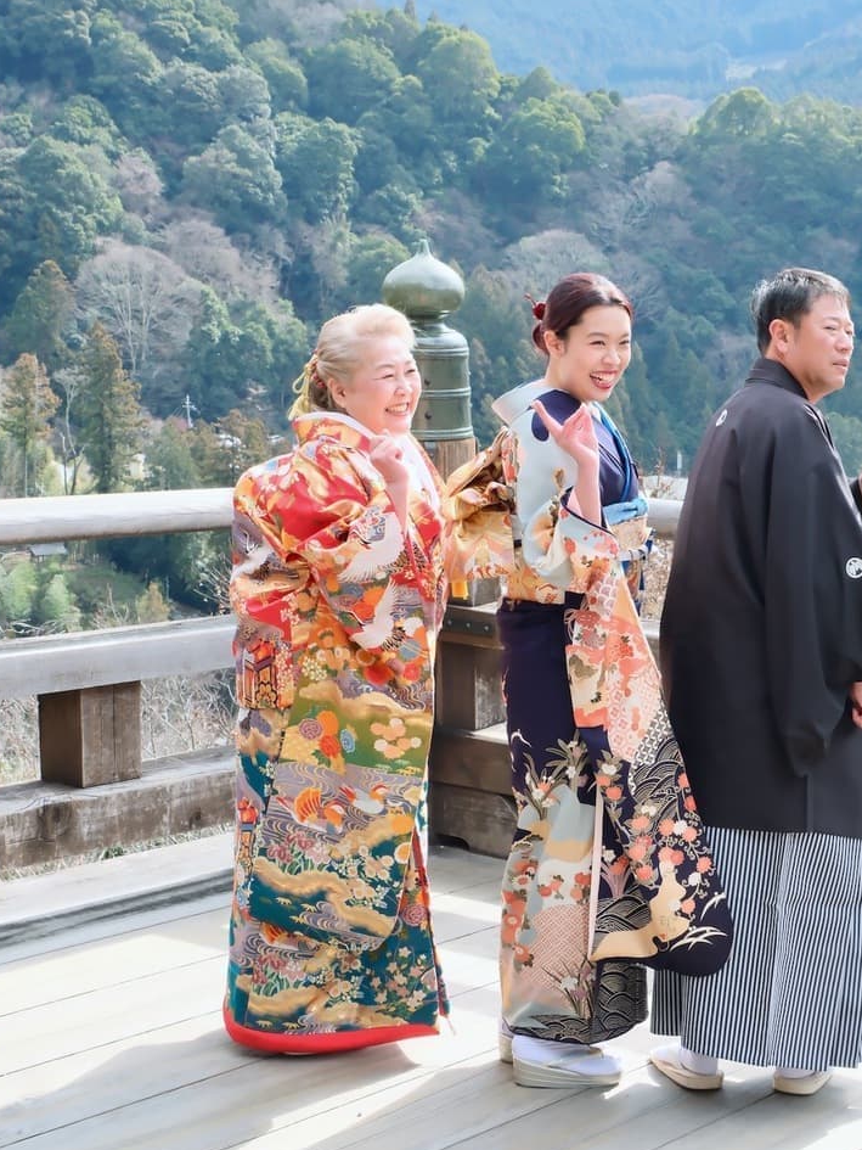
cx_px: 590
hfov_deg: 23.2
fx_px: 2091
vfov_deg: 30.7
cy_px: 583
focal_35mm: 63
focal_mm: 28.4
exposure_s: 1/250
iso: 800
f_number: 7.1
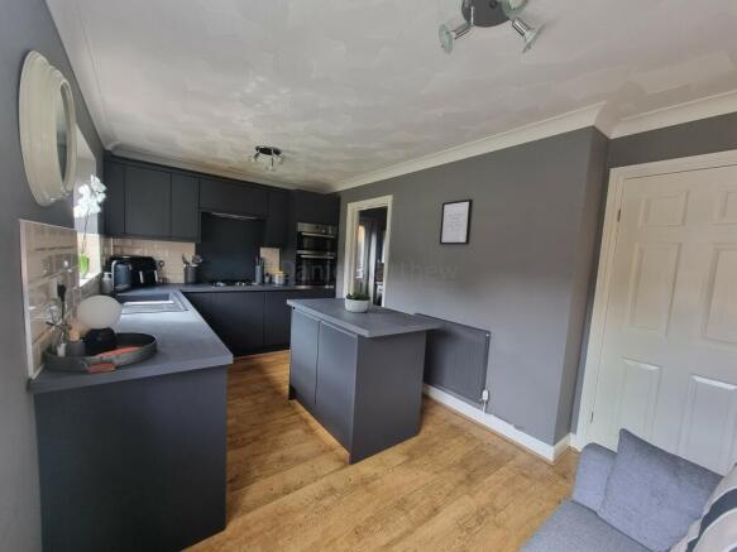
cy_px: 276
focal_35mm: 13
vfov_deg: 89.9
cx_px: 368
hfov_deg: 106.2
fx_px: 277
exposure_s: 1/50
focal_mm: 2.2
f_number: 2.2
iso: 80
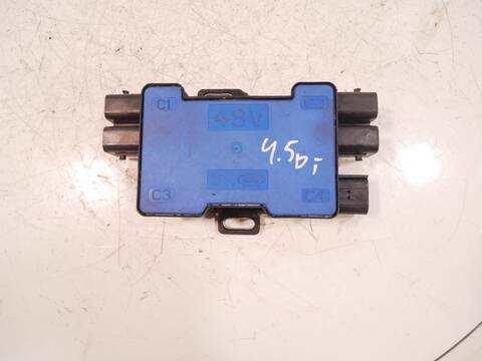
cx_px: 241
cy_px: 180
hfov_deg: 71.6
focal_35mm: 24
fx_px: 334
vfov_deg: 56.8
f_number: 3.5
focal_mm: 12
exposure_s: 1/125
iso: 1250
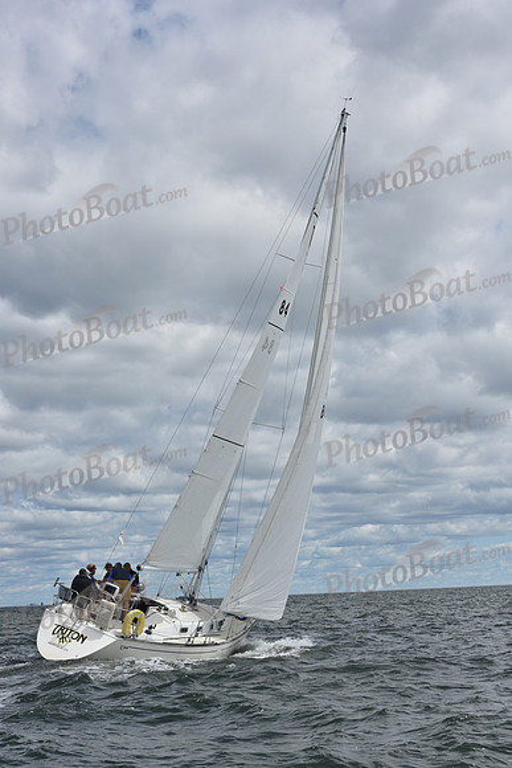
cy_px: 384
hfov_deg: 19.5
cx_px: 256
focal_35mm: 70
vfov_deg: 28.8
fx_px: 1492
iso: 250
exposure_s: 1/800
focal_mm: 70
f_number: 11
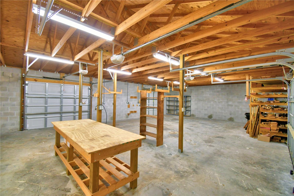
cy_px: 98
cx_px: 147
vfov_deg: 77.3
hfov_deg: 100.4
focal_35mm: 15
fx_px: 122
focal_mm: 10
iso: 640
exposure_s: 1/30
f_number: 4.5
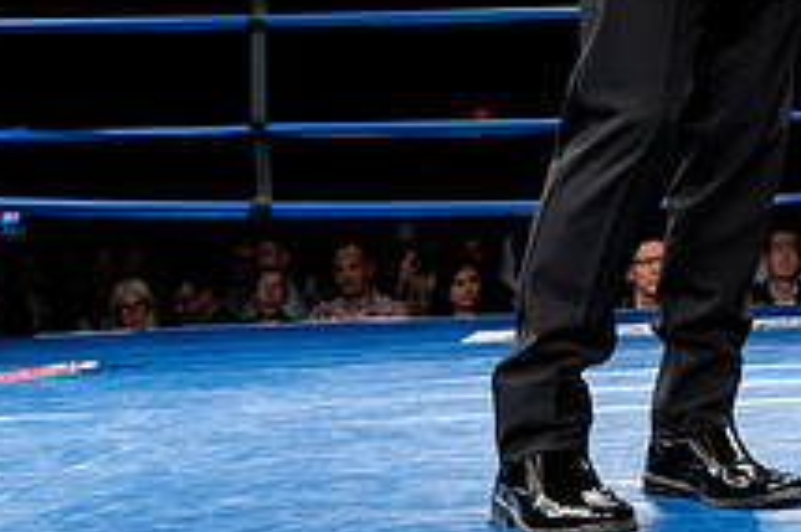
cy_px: -140
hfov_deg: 23.2
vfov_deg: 16.0
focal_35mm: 81
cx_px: 935
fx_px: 1801
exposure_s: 1/1000
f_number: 4
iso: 3200
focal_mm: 30
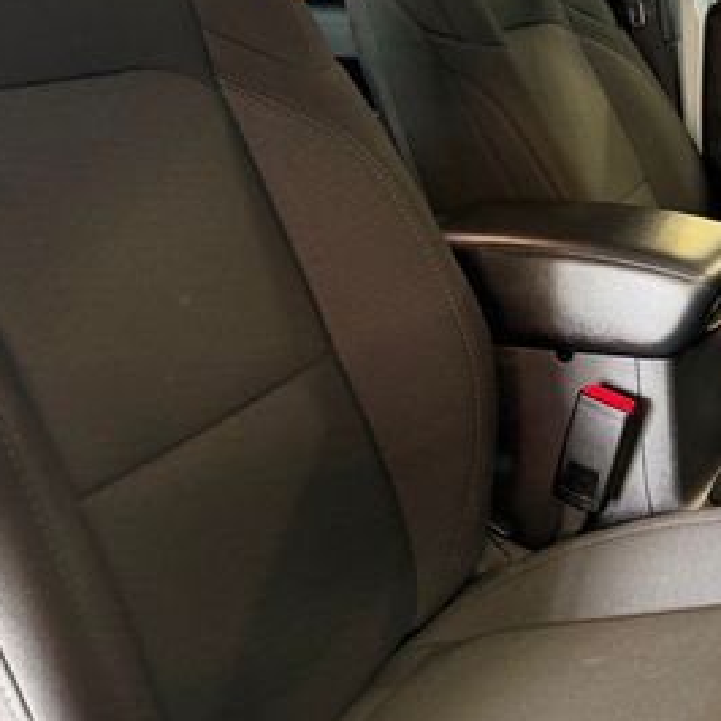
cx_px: 678
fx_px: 1202
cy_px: 138
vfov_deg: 32.4
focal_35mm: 51
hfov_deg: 31.5
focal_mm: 6.76
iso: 500
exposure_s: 1/60
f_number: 1.78
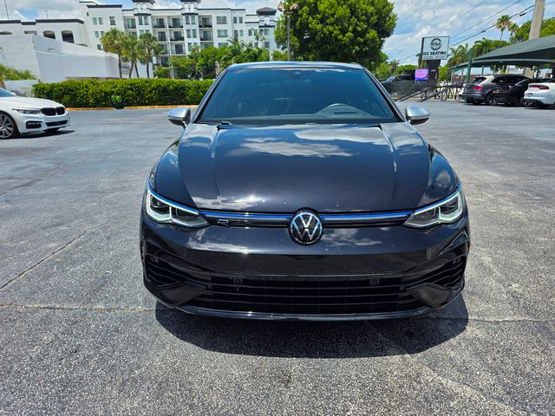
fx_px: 369
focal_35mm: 23
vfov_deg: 58.9
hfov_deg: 73.9
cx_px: 278
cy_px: 208
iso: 80
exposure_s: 1/4057
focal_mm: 6.3
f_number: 1.7
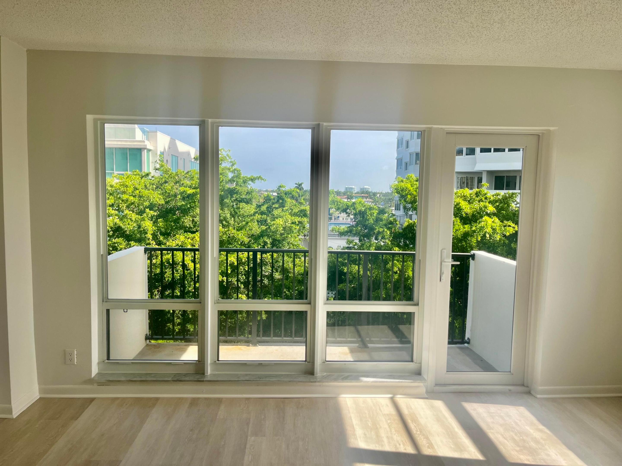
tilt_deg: -5.1
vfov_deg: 53.1
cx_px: 311
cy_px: 233
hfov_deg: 67.3
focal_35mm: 26
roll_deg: -0.9
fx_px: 467
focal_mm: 5.1
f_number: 1.6
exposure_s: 1/943
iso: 50
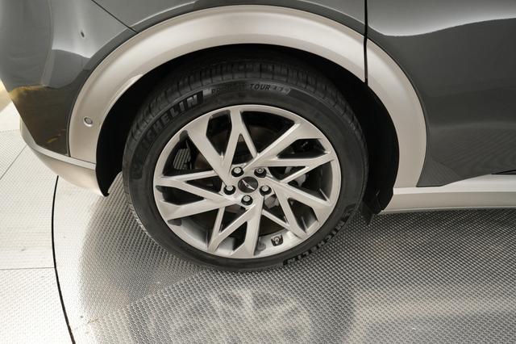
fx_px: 401
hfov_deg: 65.5
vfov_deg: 46.4
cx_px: 258
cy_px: 172
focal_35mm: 28
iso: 3200
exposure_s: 1/250
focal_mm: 28
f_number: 2.8
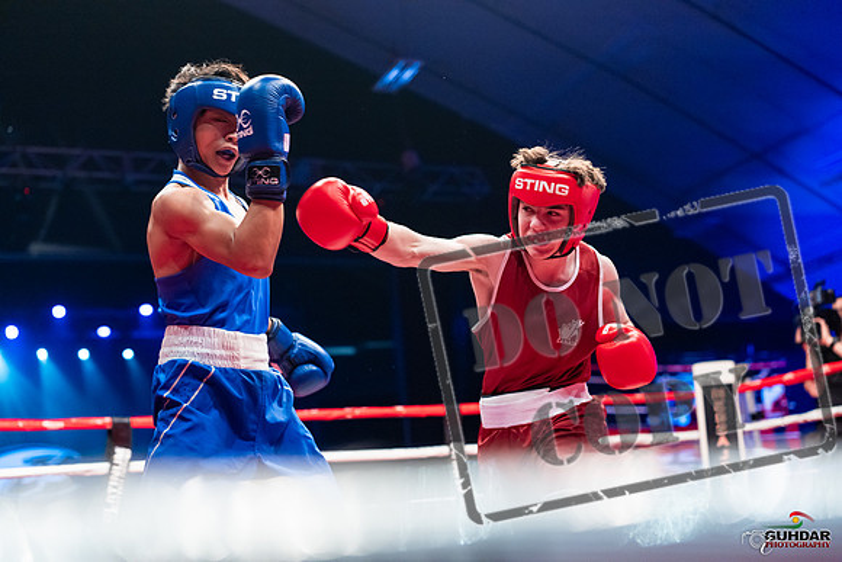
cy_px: 281
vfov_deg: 27.0
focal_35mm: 50
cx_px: 421
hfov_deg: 39.6
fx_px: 1170
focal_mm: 50
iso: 3200
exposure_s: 1/1000
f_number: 2.5
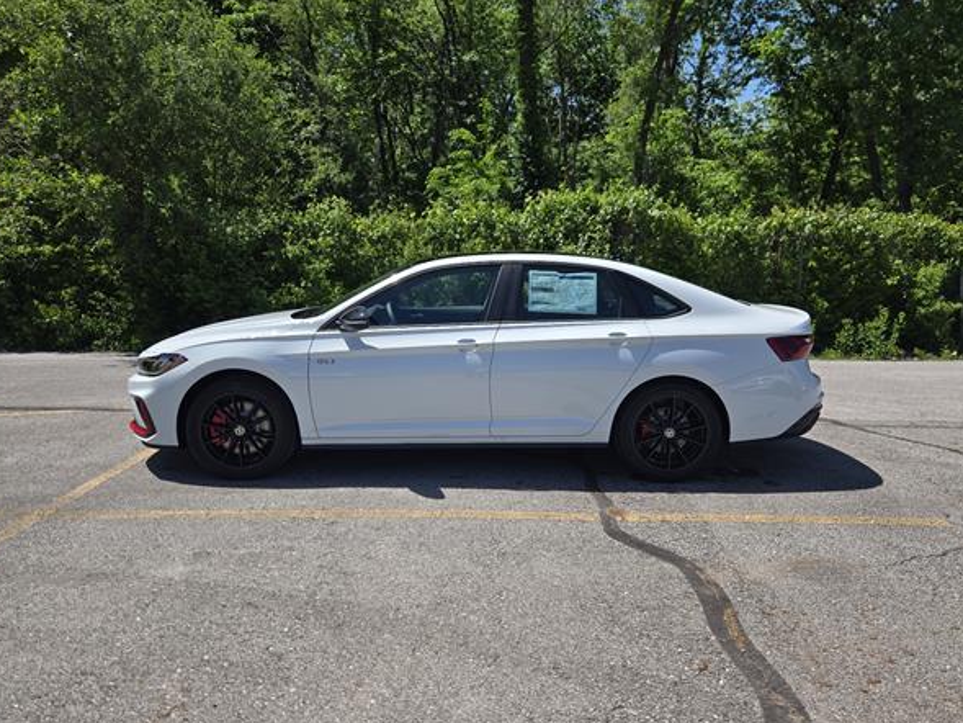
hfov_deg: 69.4
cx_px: 476
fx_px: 696
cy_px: 365
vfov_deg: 54.9
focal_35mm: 25
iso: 40
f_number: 1.8
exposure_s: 1/3333
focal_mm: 5.4
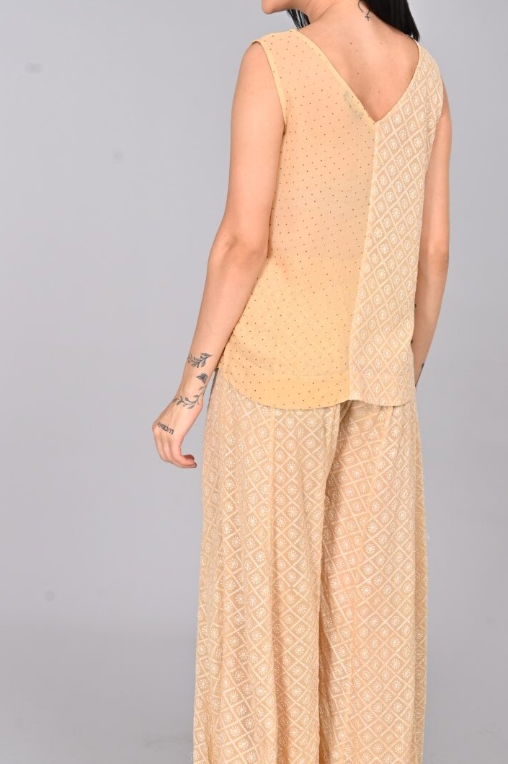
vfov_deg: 28.1
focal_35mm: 72
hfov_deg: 18.9
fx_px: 1525
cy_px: 396
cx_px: 329
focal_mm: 47
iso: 320
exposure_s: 1/160
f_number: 8
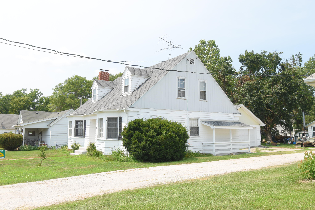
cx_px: 158
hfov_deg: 61.9
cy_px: 105
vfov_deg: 43.6
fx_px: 262
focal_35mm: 30
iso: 200
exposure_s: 1/250
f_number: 8
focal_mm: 20
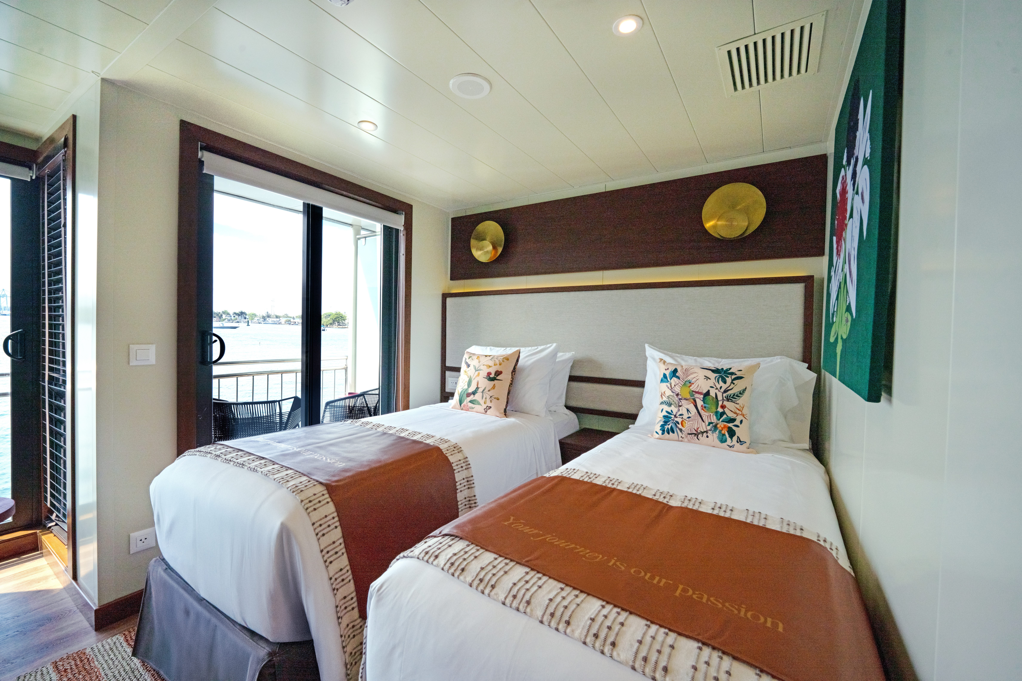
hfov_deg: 104.3
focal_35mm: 14
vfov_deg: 81.2
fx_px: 397
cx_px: 511
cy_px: 340
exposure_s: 1/320
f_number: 11
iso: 1000
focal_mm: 14
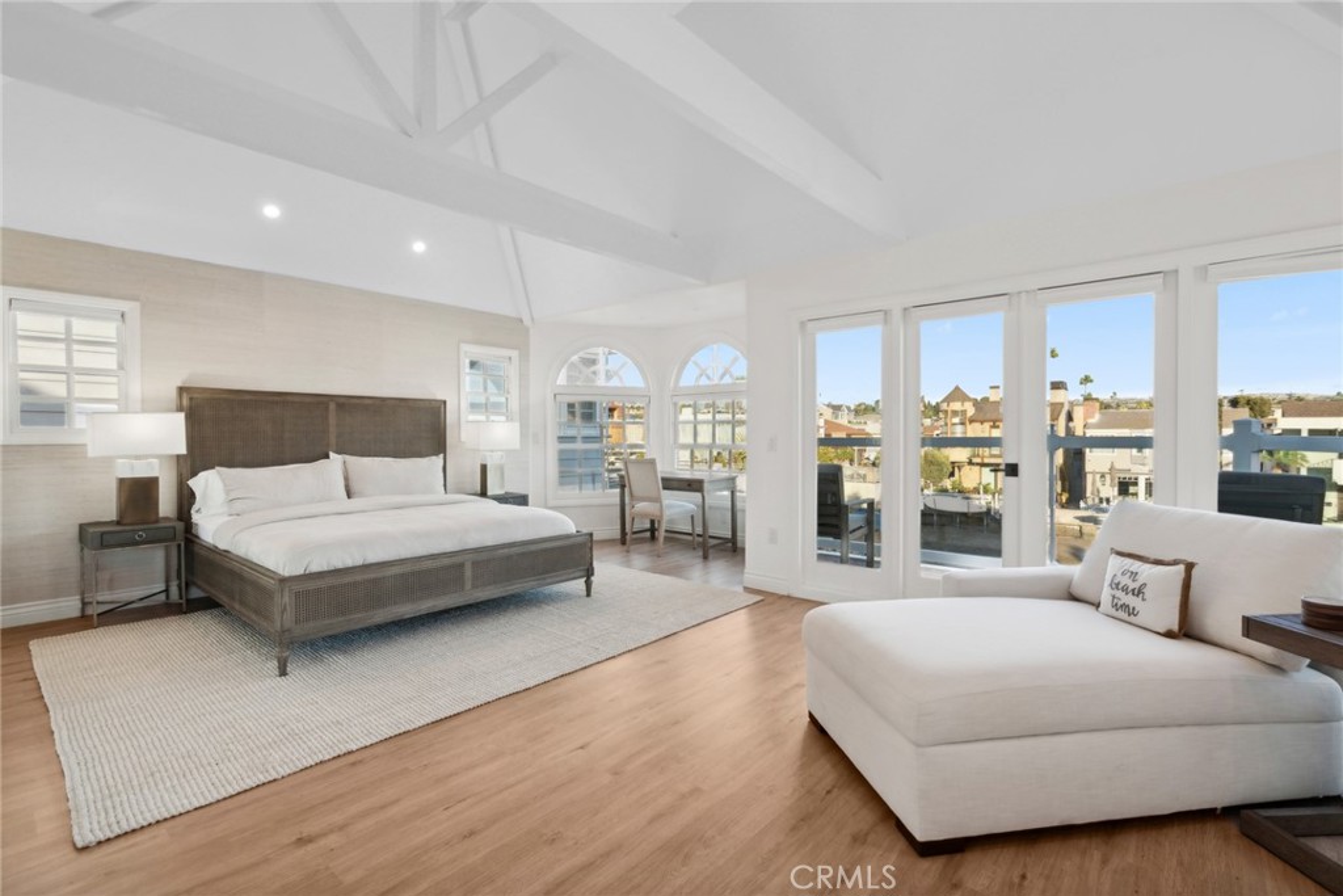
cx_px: 672
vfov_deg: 73.8
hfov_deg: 96.7
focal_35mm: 16
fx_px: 597
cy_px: 448
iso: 400
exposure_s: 1/100
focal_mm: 16
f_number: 8
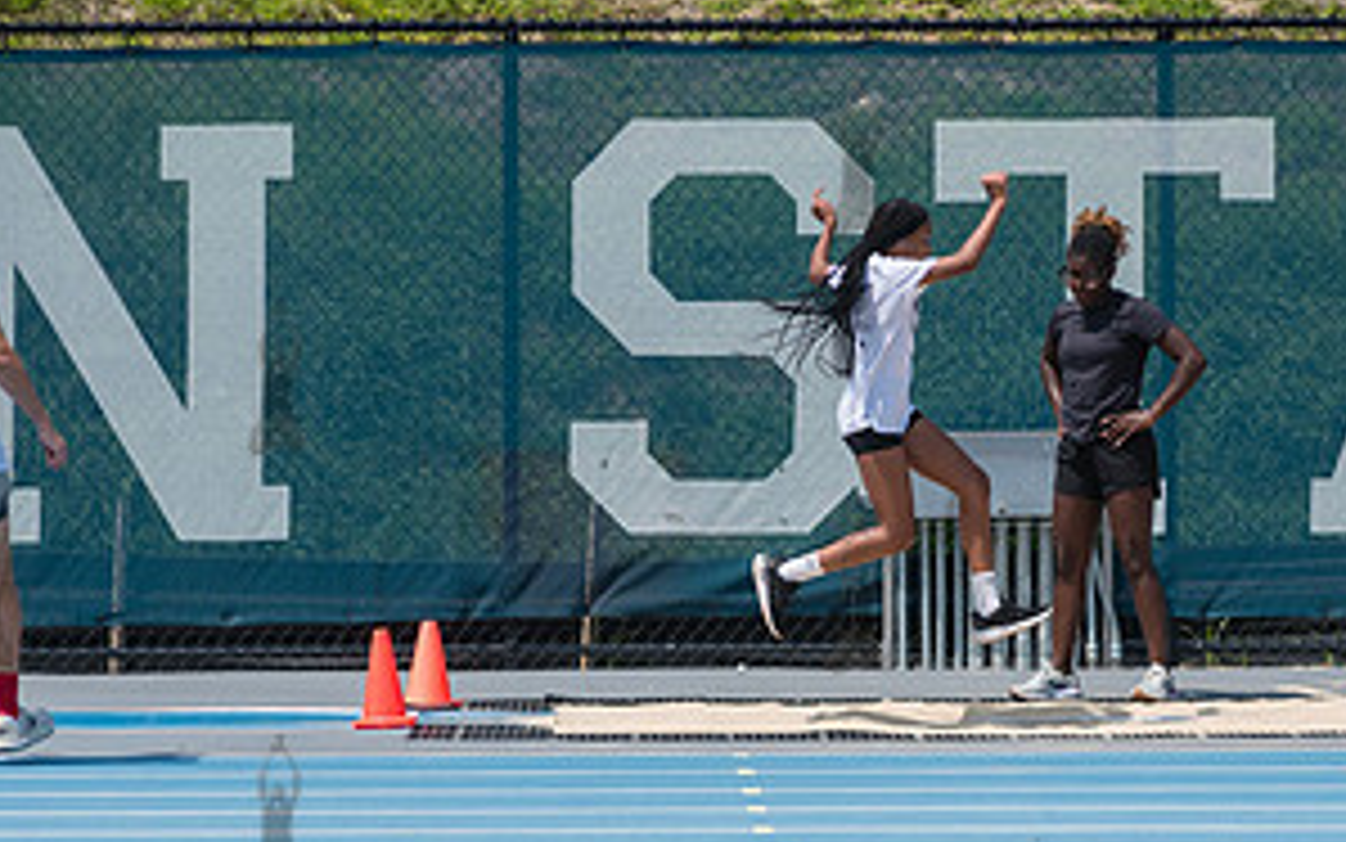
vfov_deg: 3.5
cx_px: 855
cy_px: 592
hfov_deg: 5.7
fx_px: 13612
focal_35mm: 371
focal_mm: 185
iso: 250
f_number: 4.5
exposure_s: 1/2500
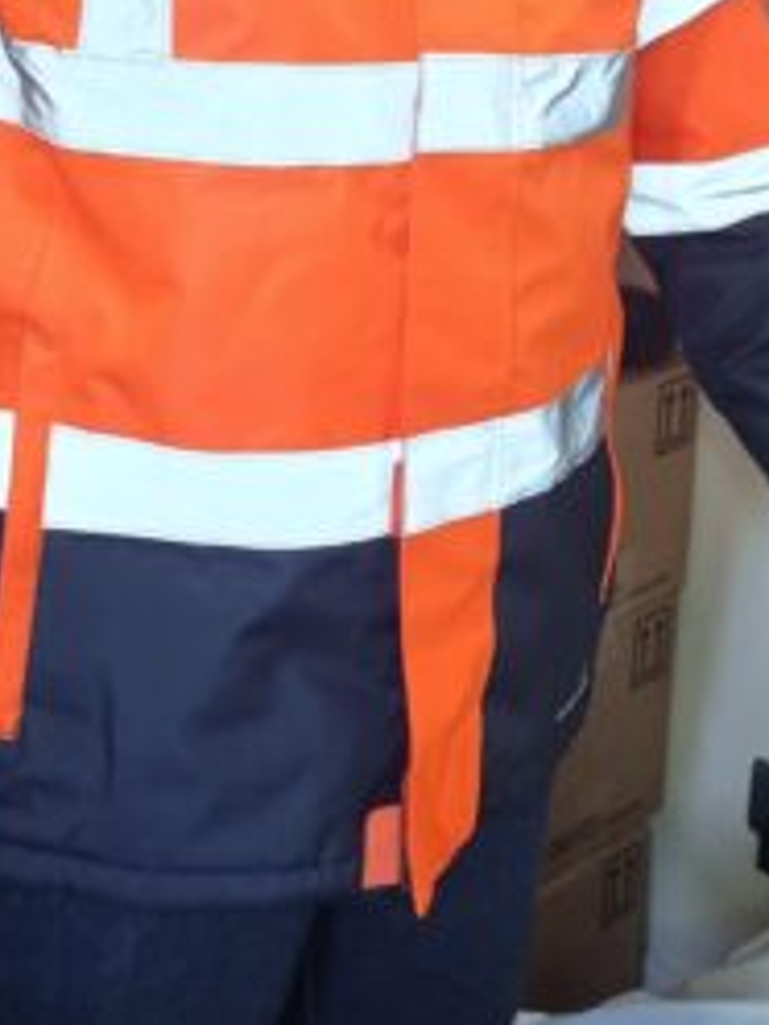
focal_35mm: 70
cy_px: -23
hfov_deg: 20.8
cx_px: 591
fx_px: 2073
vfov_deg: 26.2
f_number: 1.8
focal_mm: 5.4
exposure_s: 1/40
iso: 320
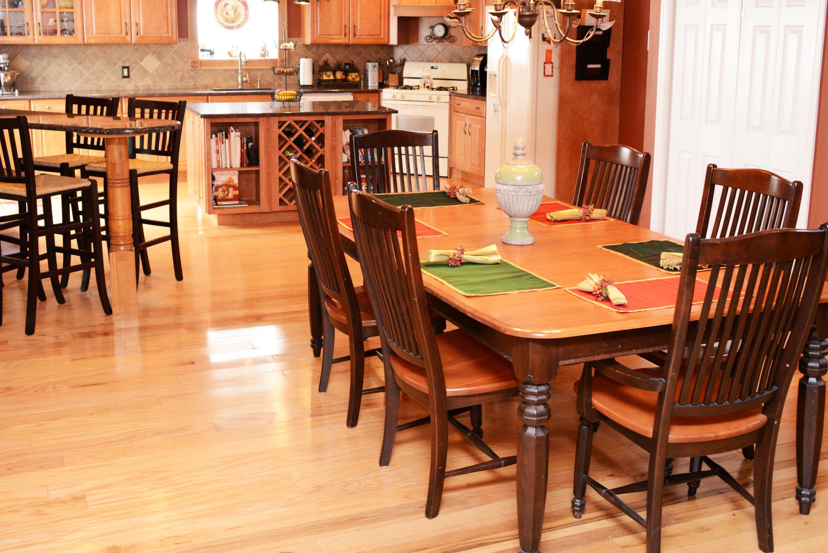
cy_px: 205
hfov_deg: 45.4
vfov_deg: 31.1
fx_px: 989
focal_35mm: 43
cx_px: 414
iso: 1400
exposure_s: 1/60
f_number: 5
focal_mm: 34
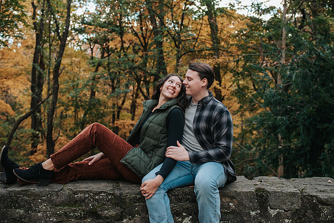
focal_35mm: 38
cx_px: 178
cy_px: 104
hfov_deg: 50.9
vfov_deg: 35.2
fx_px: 351
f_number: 3.2
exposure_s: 1/320
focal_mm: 35
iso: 1000
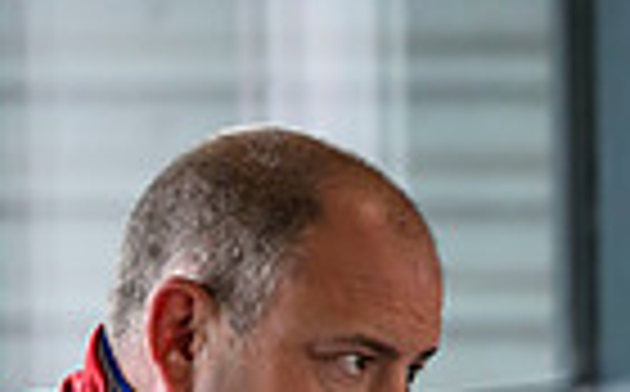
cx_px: 1228
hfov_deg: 4.5
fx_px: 7988
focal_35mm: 466
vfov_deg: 2.8
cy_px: 701
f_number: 2.8
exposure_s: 1/800
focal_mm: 110
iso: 2500
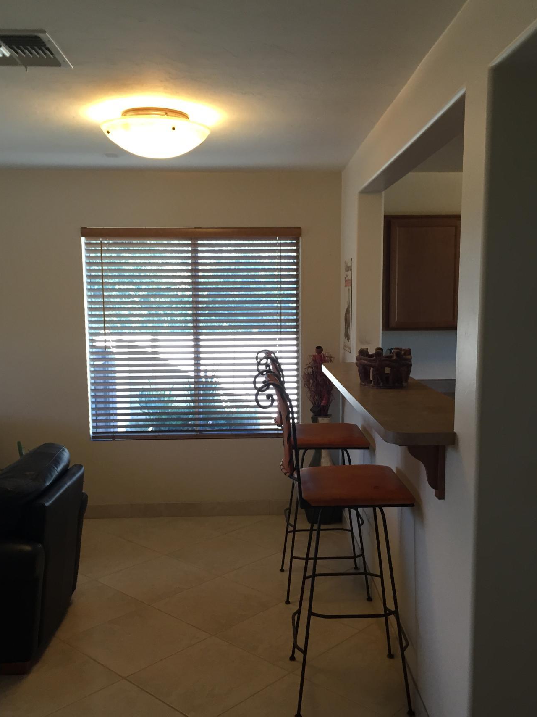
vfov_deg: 53.9
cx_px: 286
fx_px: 703
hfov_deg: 41.8
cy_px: 384
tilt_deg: -7.5
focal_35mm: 34
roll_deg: +0.5
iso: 40
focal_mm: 4.15
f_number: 2.2
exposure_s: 1/30
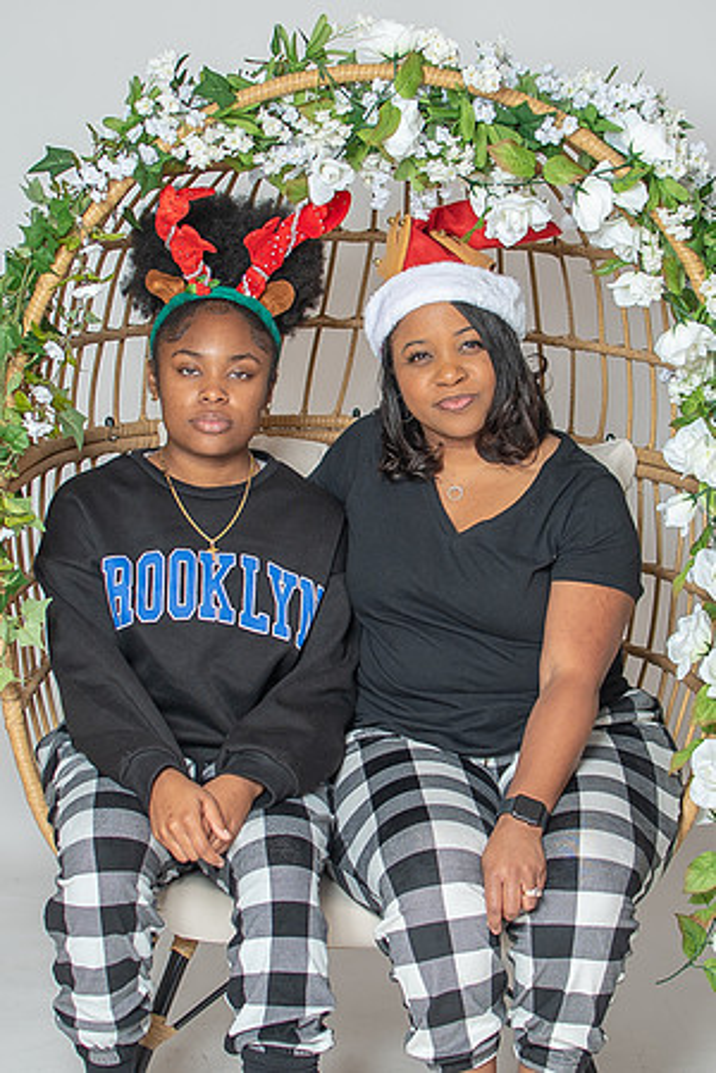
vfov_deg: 24.0
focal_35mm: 85
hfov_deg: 16.1
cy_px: 490
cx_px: 395
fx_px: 2529
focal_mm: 35
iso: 100
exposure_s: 1/250
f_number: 3.2
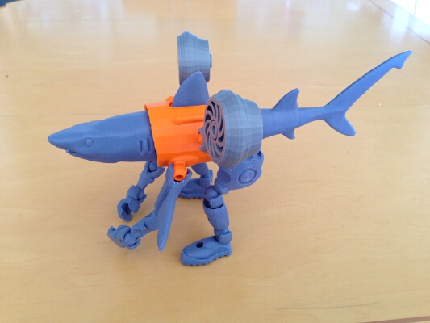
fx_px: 410
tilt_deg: -37.8
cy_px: 162
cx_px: 215
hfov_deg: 55.3
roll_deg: -1.0
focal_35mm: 33
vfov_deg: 43.0
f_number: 2.4
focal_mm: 4.12
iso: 64
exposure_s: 1/20
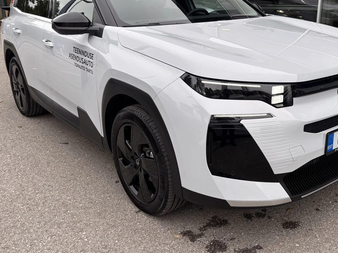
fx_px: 371
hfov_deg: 48.7
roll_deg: -0.4
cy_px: 115
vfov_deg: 37.7
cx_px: 200
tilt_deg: -16.7
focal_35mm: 38
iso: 50
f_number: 1.6
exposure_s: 1/763
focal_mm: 5.96
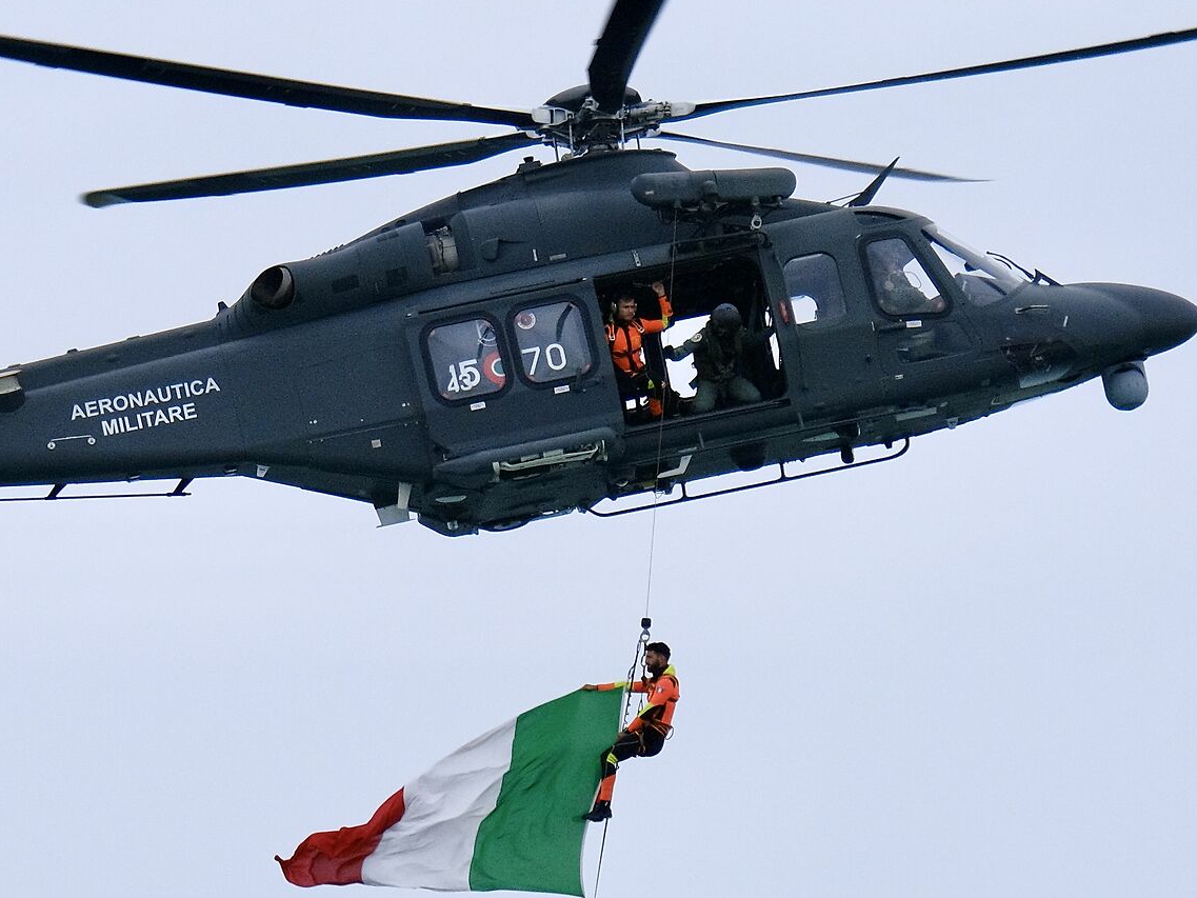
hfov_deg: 3.3
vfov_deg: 2.4
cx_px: 553
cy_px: 396
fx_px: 21061
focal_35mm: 609
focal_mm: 200
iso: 800
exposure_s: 1/1400
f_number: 8
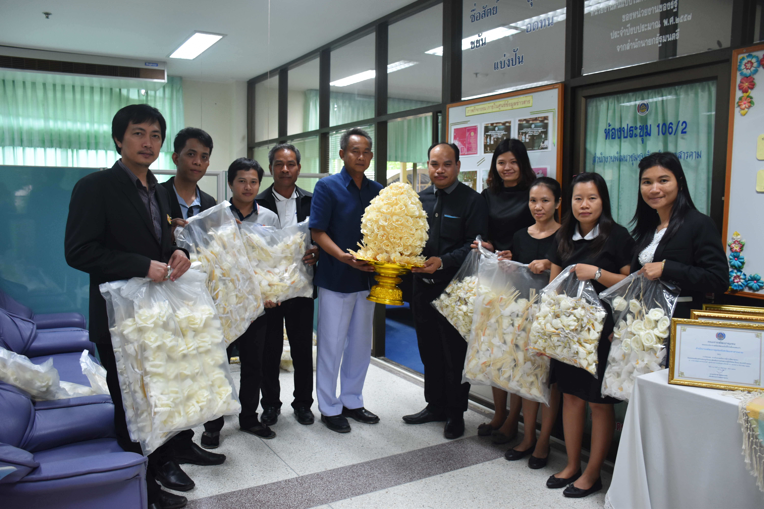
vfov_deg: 47.9
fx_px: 573
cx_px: 382
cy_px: 254
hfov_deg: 67.4
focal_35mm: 27
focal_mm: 18
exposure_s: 1/60
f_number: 4
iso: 800
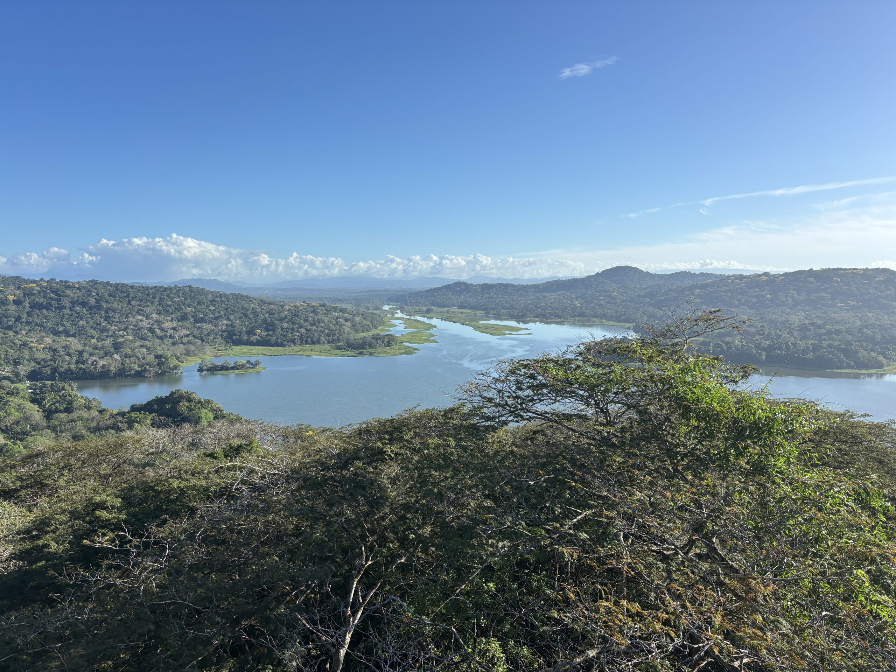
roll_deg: +0.3
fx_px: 673
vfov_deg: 53.1
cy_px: 336
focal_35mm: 26
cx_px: 448
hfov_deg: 67.3
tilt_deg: -5.4
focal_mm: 5.96
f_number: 1.6
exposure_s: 1/3413
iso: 50
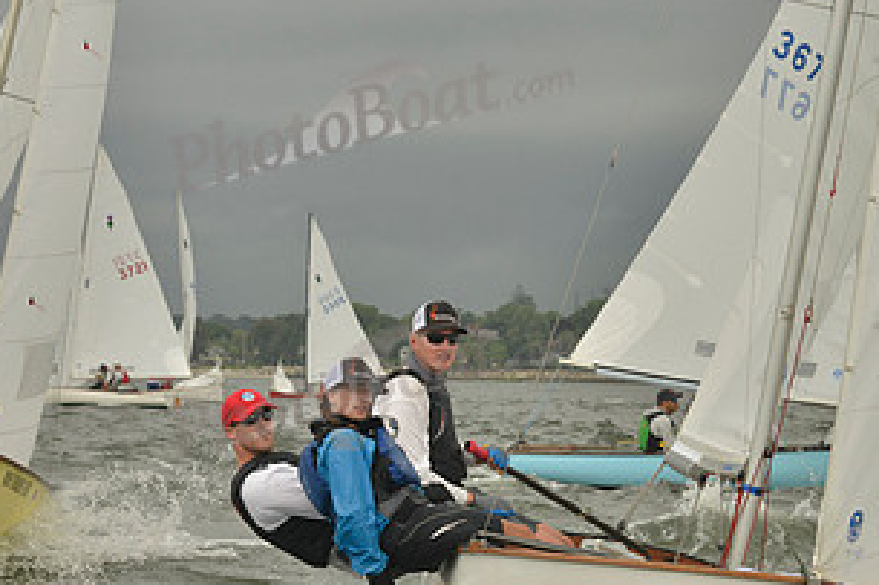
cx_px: 726
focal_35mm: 175
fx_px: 4270
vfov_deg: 7.8
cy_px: 494
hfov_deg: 11.7
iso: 400
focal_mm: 92
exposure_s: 1/1250
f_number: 10
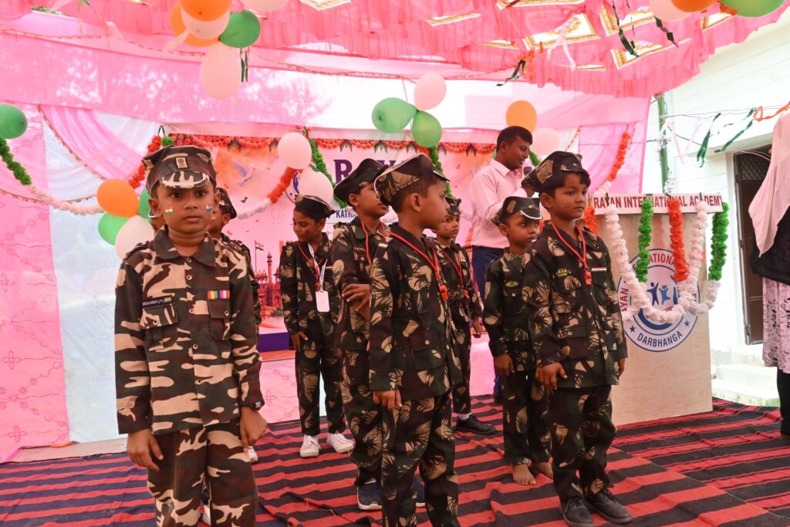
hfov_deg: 65.9
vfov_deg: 46.8
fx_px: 609
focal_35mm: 28
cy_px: 264
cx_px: 395
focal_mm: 18.5
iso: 400
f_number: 8
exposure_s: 1/125
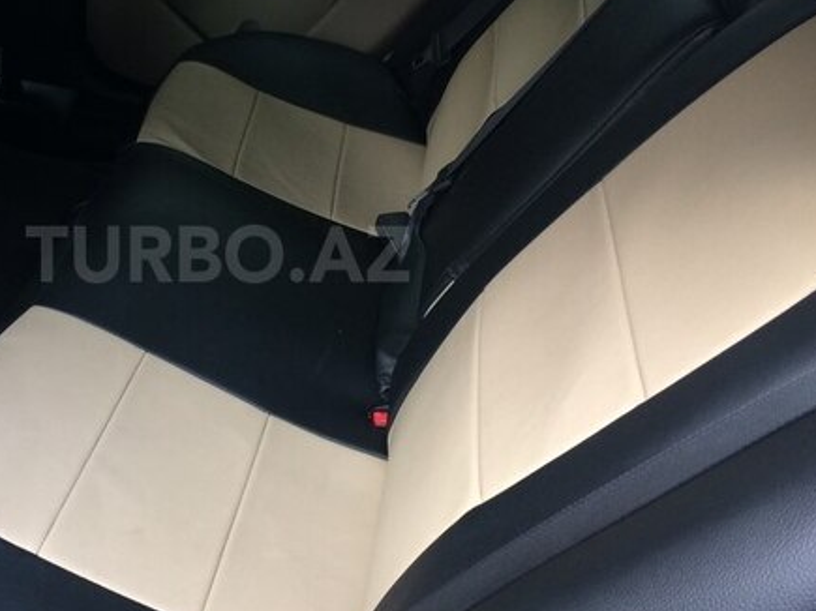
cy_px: 254
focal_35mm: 44
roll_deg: -7.4
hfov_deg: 41.8
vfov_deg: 32.8
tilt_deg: -35.0
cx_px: 218
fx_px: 1037
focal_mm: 4.15
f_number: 2.2
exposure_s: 1/33
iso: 64
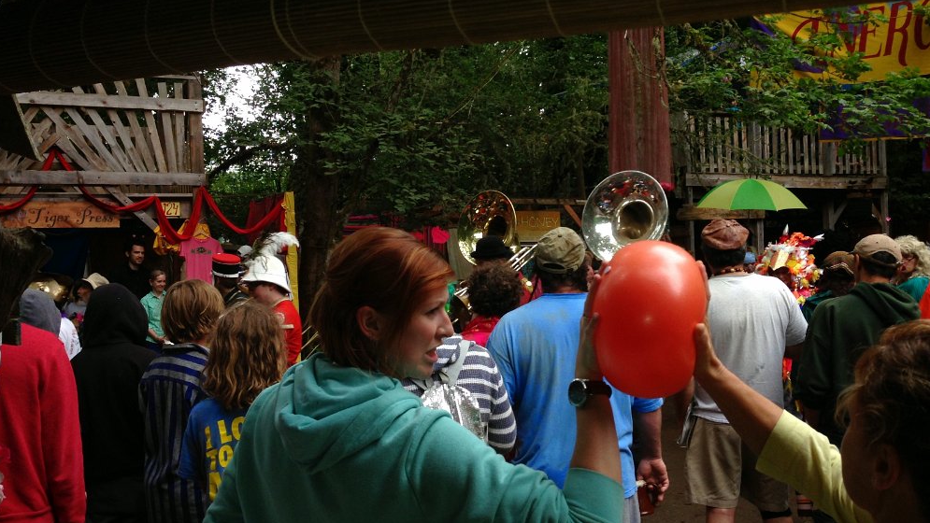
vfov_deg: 32.0
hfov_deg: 54.0
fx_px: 913
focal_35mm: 37
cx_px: 459
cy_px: 250
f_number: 2.4
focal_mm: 4.12
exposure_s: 1/81
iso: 50
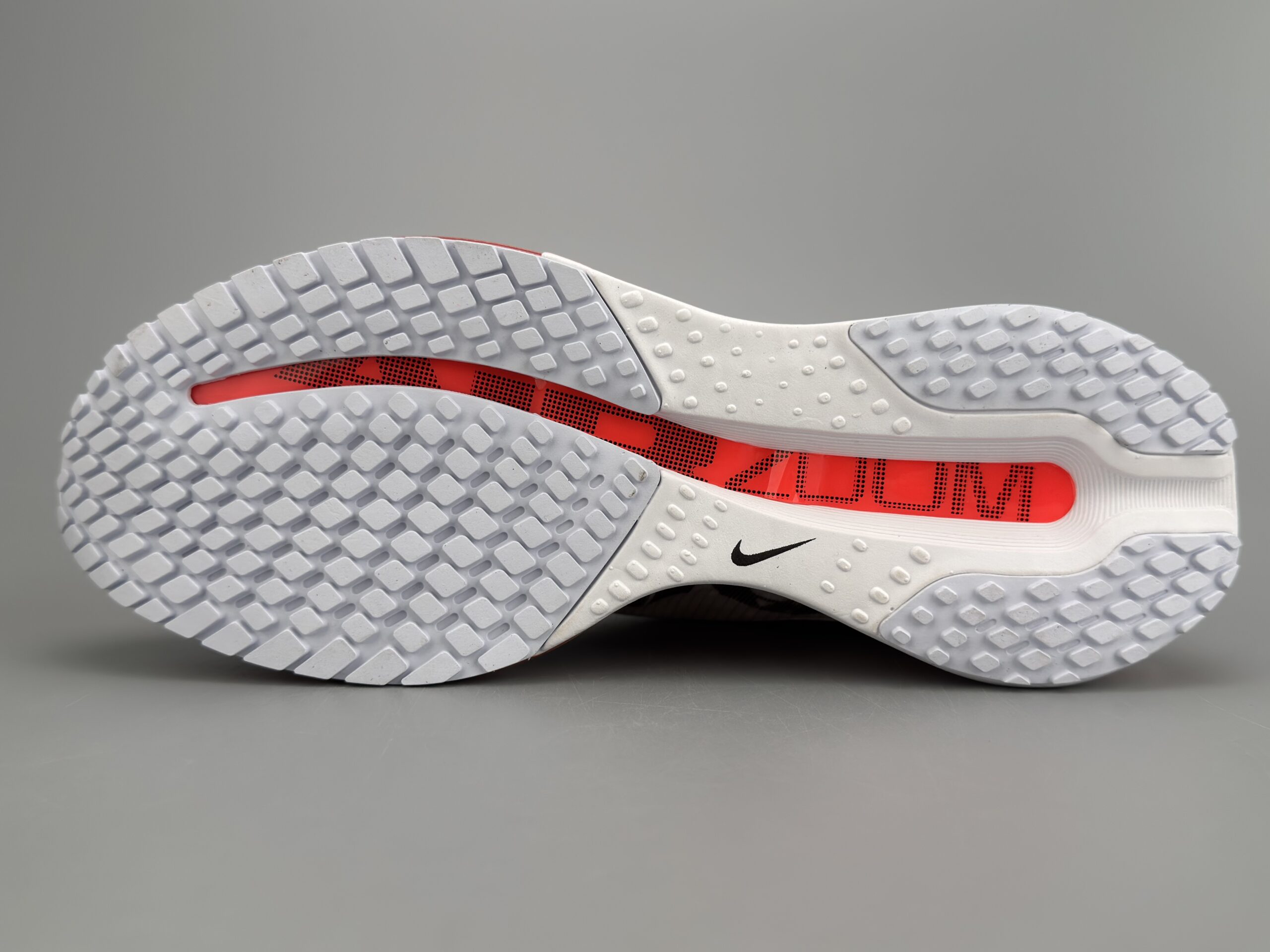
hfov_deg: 52.6
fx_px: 1284
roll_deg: +0.5
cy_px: 476
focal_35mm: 35
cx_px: 635
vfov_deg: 40.7
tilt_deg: -3.0
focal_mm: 6.76
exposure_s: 1/810
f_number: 1.78
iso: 100
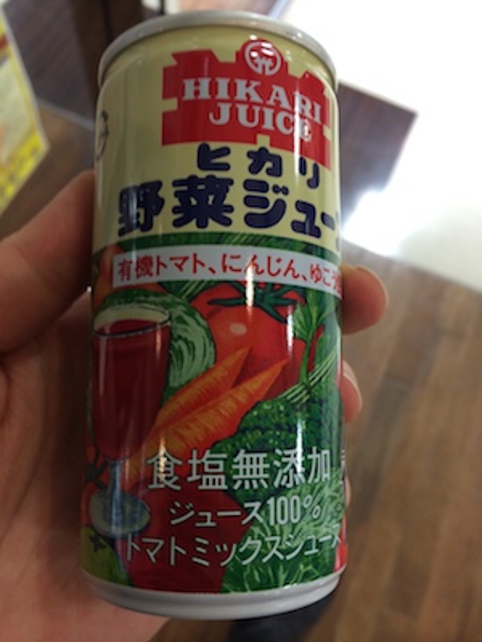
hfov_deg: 46.8
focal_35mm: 30
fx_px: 557
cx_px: 241
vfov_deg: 60.0
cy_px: 321
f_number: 2.2
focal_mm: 4.12
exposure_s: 1/30
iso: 125
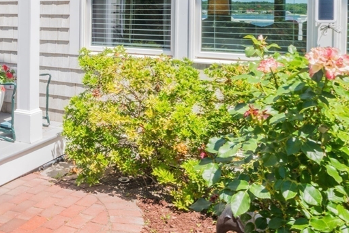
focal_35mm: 48
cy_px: 17
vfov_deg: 27.0
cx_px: 29
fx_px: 466
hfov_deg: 38.1
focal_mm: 24
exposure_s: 1/10
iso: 100
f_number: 27
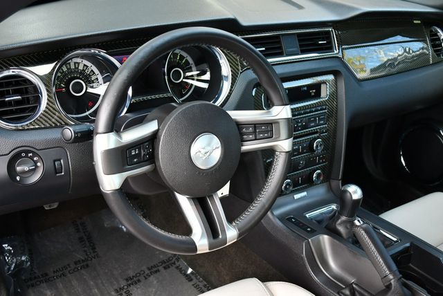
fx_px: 493
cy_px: 148
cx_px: 222
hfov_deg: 48.4
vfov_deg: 33.5
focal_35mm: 40
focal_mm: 20
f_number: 3.8
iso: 640
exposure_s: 1/250
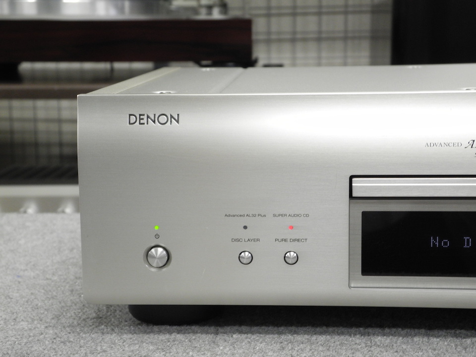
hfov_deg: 28.6
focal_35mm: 68
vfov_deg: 21.6
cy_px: 178
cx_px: 238
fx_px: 935
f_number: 4
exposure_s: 1/29.3
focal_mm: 14.5
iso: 400
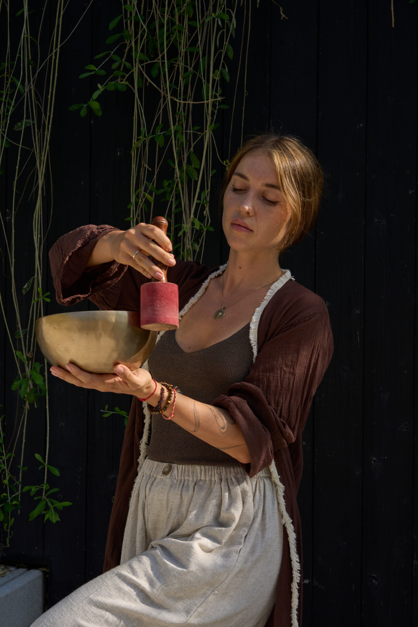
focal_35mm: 55
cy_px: 314
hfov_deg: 24.6
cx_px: 209
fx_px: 958
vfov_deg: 36.2
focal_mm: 55
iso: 100
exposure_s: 1/200
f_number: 10
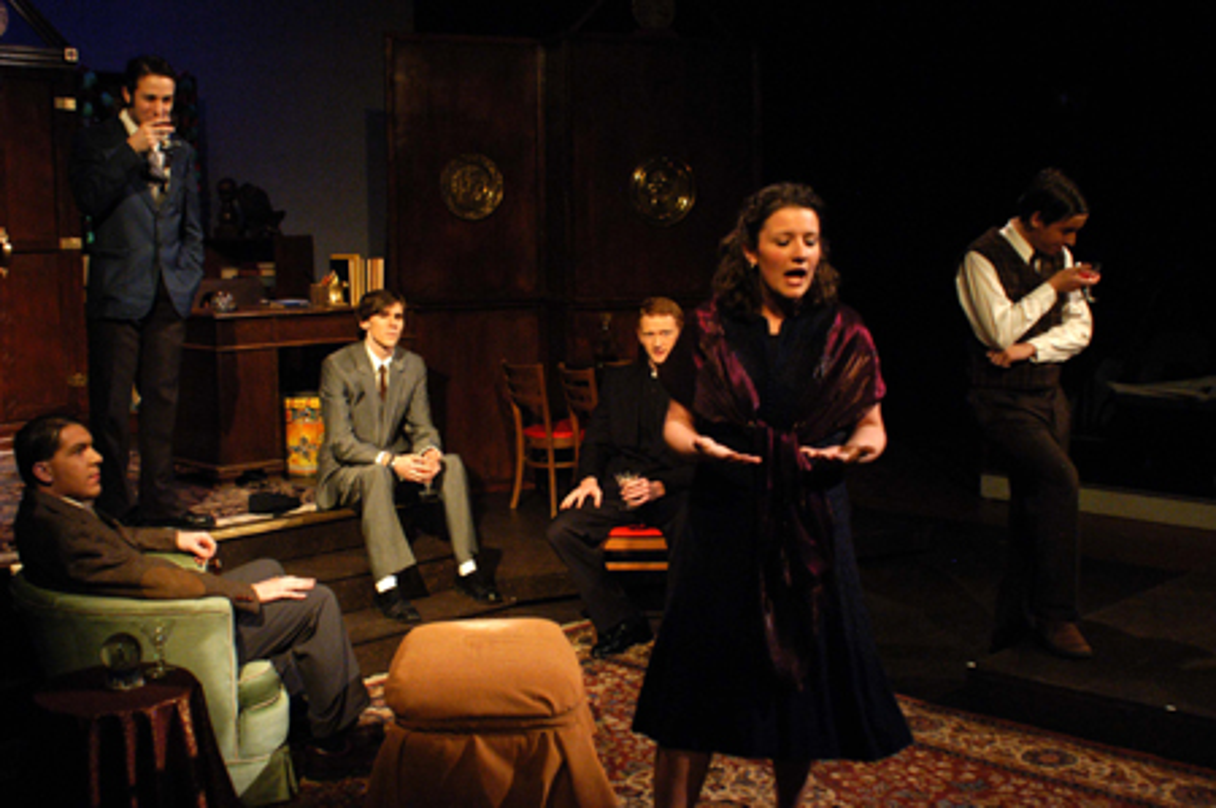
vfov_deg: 31.8
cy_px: 404
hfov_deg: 46.4
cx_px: 608
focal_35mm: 42
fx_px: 1417
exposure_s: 1/50
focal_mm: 28
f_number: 3.5
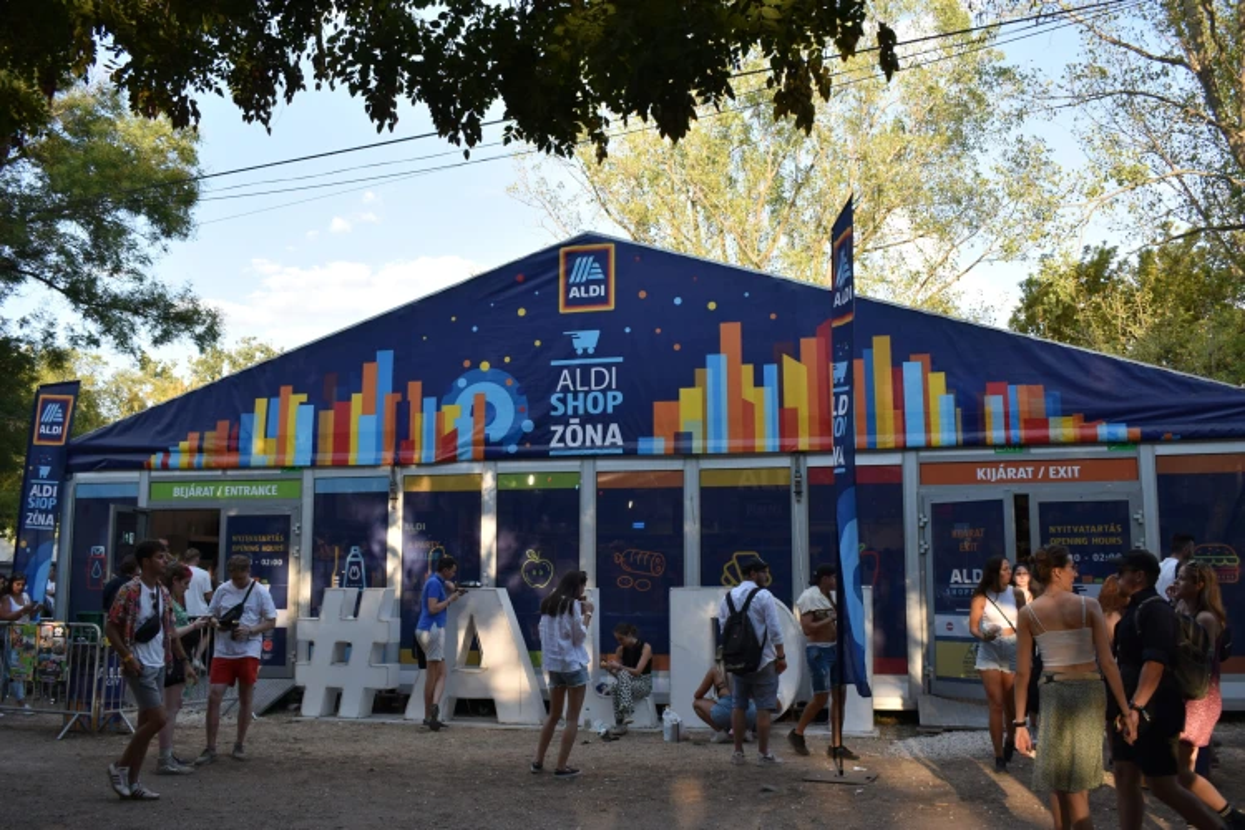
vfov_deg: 41.7
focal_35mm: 32
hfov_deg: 59.5
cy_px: 415
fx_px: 1089
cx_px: 622
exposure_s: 1/250
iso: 200
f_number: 5.6
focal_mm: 21
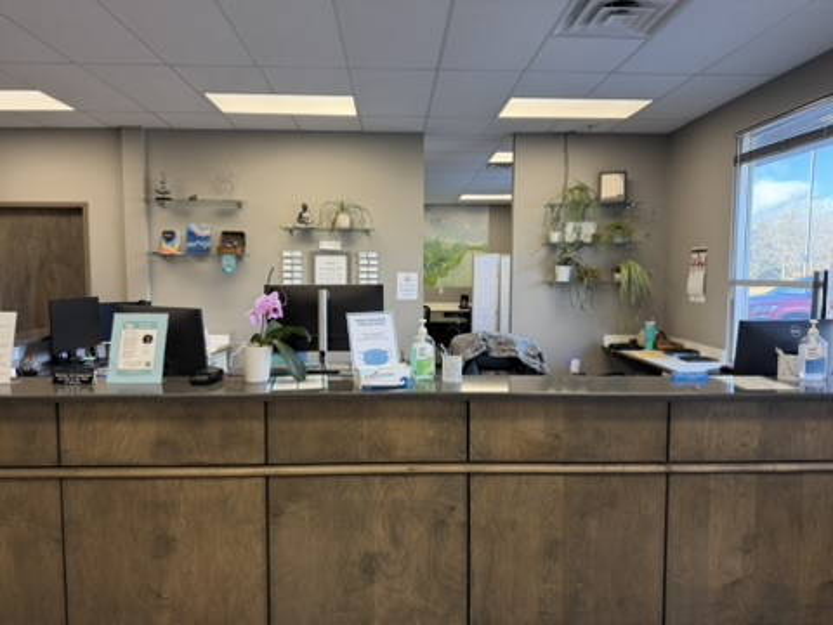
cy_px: 312
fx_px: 578
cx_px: 416
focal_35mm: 24
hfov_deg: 71.6
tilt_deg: -4.8
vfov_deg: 56.8
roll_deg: -0.4
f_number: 1.78
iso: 200
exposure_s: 1/183
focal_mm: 6.76
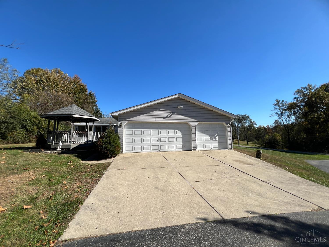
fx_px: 124
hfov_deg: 106.2
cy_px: 124
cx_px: 164
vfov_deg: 89.9
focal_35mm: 13
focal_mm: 1.57
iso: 32
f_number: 1.8
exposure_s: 1/1698
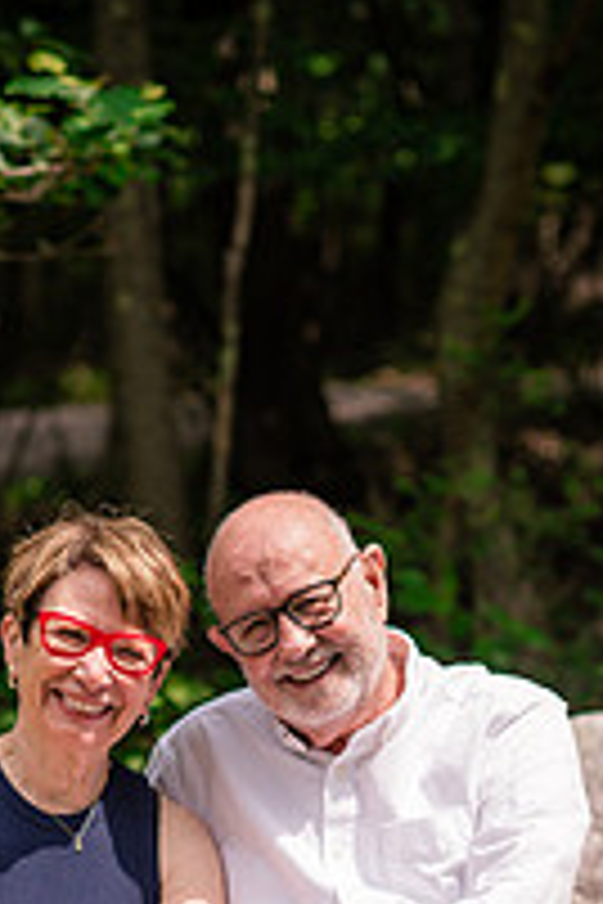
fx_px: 4773
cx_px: 238
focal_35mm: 190
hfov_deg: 7.2
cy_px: 949
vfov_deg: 10.7
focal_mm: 85
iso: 200
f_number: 3.2
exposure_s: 1/1600
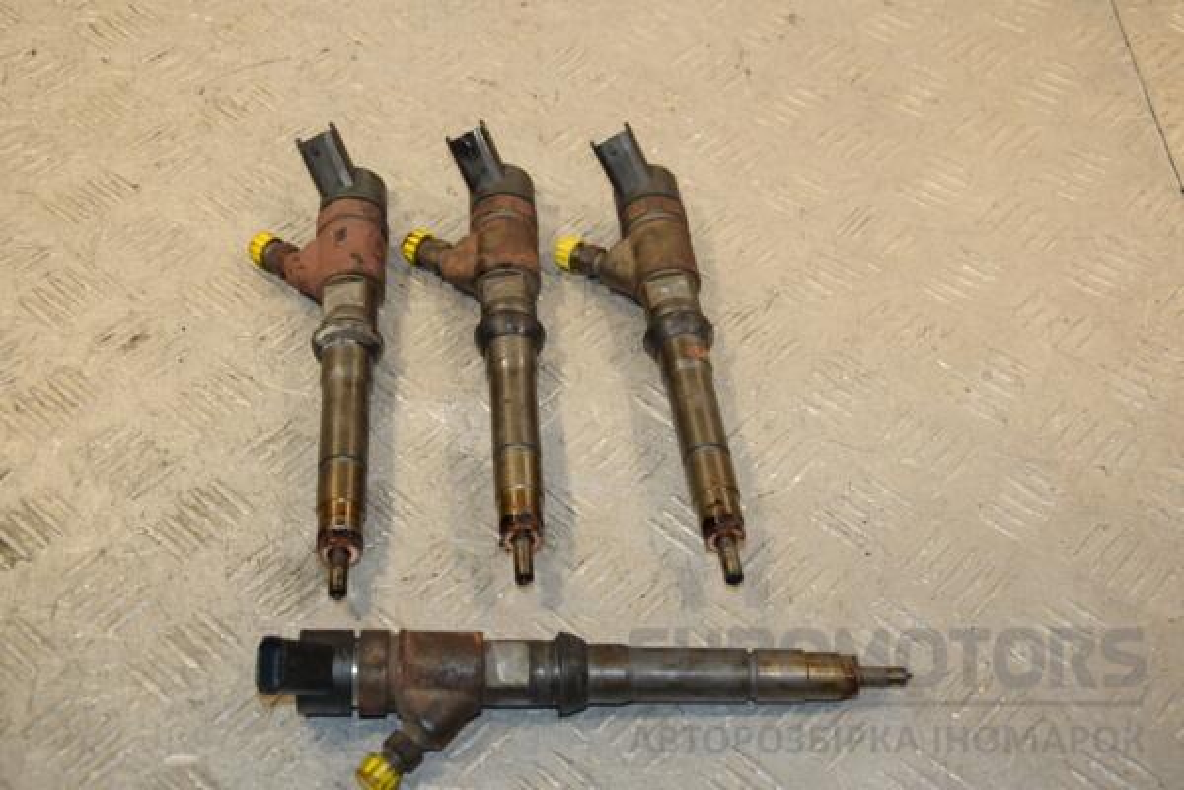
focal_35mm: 57
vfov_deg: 23.8
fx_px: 1875
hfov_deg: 35.1
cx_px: 592
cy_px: 395
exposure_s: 1/200
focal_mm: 38
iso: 800
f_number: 5.6
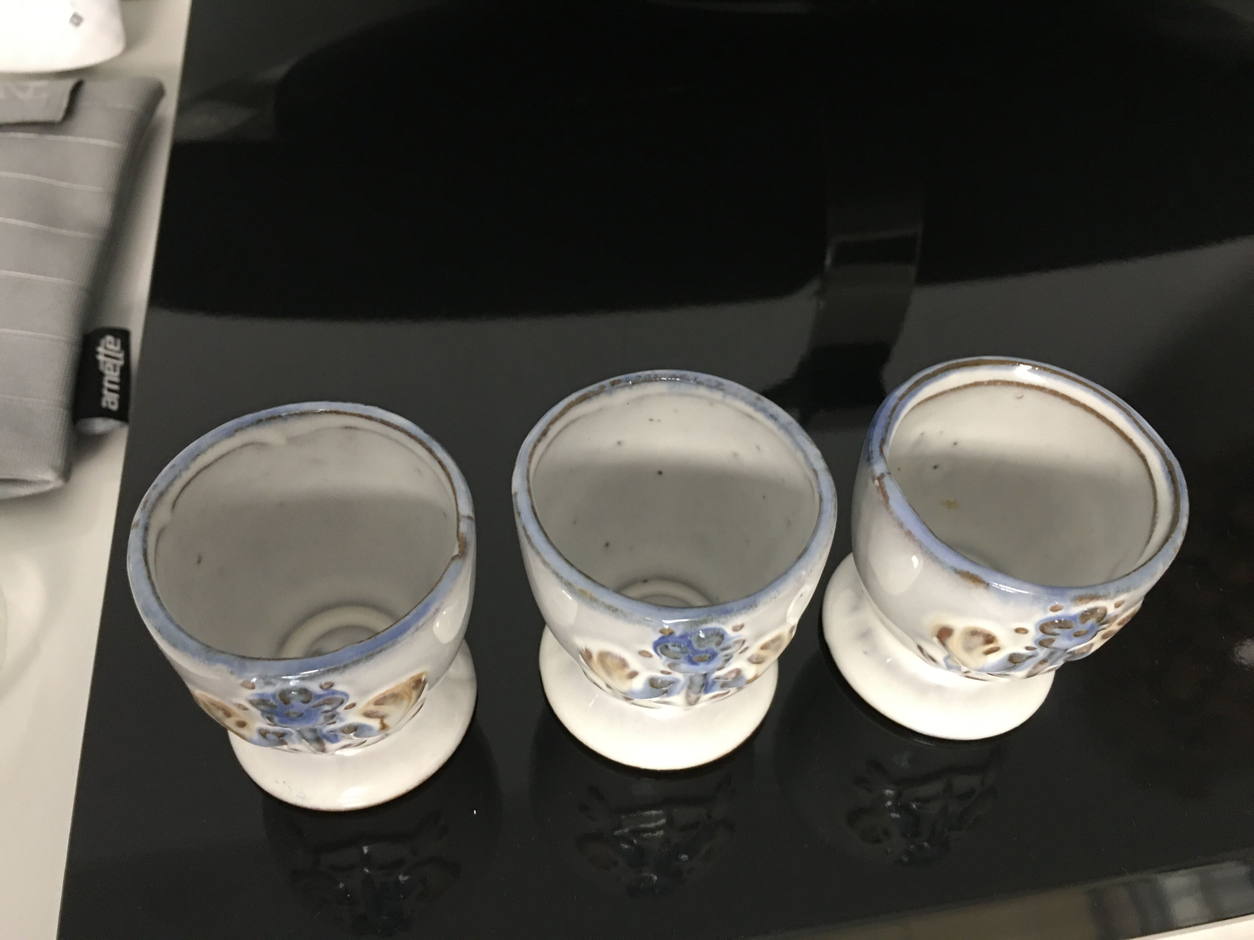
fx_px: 1051
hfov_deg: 61.7
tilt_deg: -49.2
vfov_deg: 48.2
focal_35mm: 29
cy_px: 470
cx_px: 627
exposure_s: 1/17
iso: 125
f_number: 2.2
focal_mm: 4.15
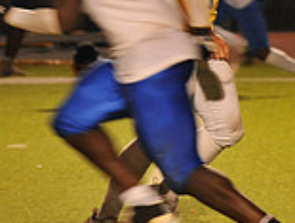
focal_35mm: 717
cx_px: 533
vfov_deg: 2.1
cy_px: -10
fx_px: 6125
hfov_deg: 2.7
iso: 3200
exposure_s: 1/160
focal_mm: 200
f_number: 7.1
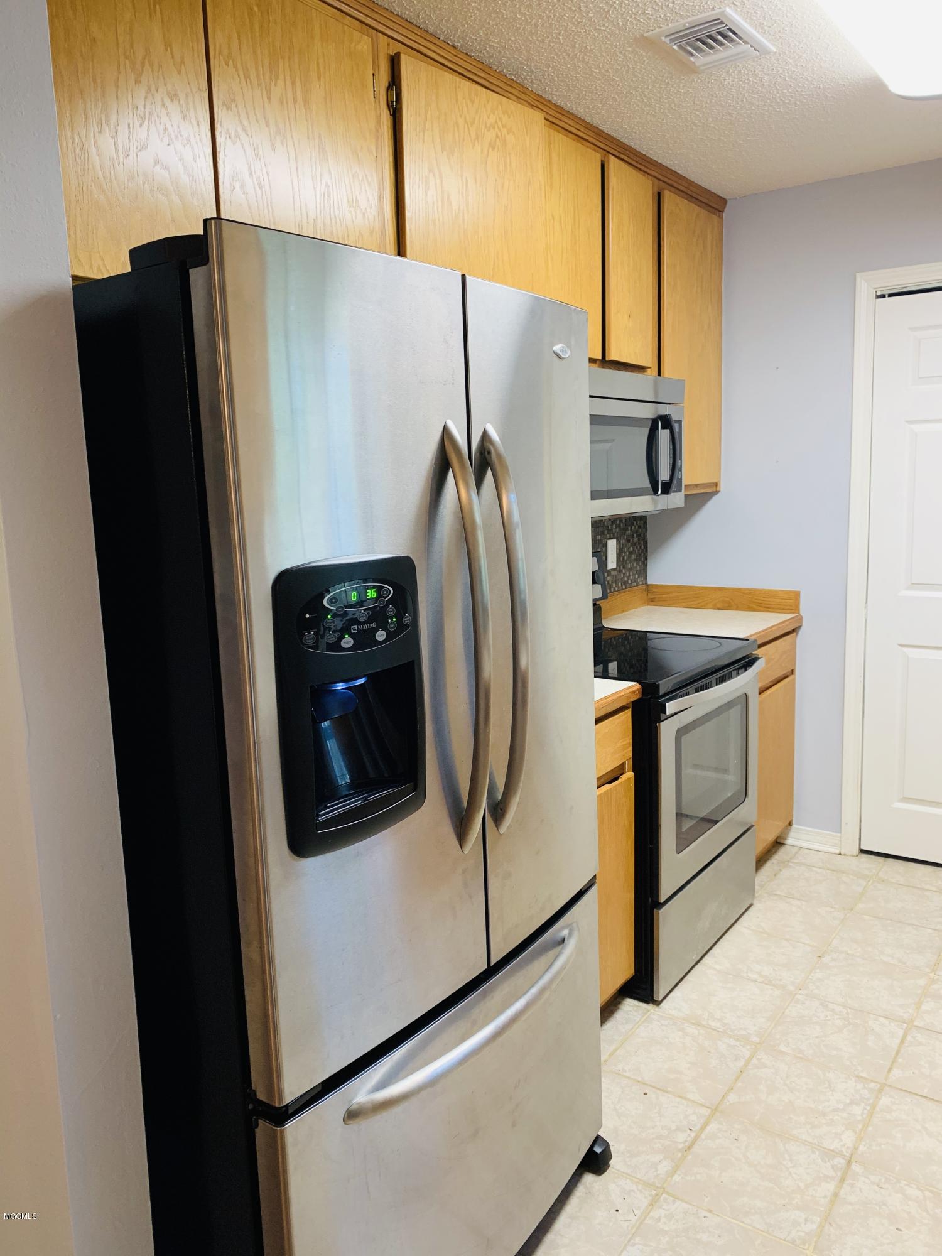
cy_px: 628
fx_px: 943
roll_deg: +2.0
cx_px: 471
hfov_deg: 53.1
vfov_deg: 67.3
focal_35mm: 26
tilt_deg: -8.0
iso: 100
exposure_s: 1/60
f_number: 1.8
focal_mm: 4.25
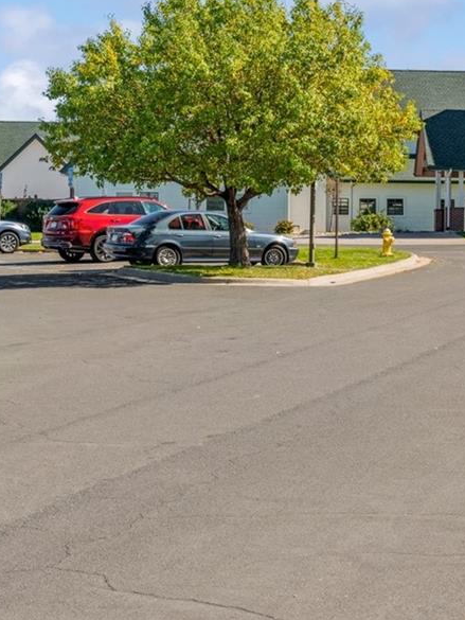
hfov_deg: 15.7
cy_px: 109
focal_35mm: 92
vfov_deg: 21.0
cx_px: 497
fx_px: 1647
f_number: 9
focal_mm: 35
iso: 100
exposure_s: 1/100
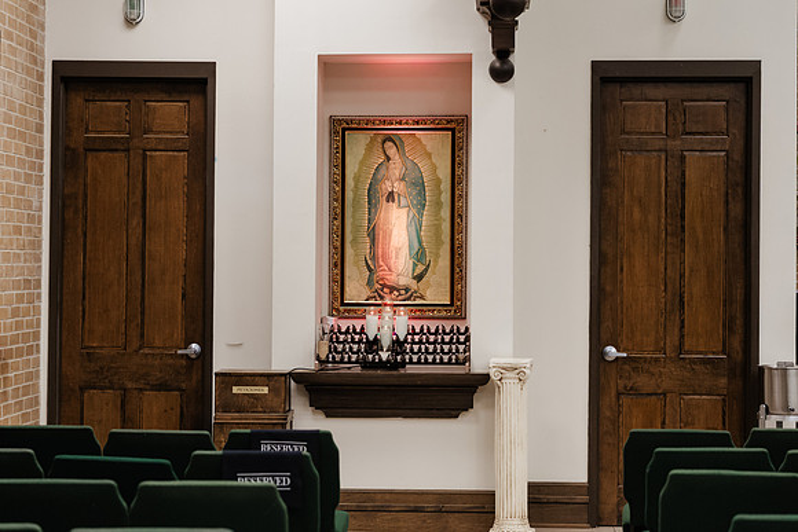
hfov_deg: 23.8
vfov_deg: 16.0
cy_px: 223
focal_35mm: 86
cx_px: 386
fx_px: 1896
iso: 1600
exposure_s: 1/320
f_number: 2.8
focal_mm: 70
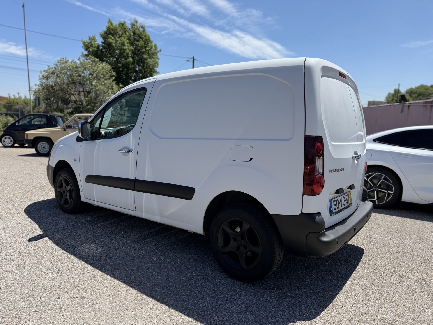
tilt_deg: -9.9
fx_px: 300
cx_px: 216
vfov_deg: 56.8
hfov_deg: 71.6
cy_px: 162
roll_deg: -2.4
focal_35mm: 24
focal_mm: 6.76
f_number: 1.78
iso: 80
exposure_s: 1/4405
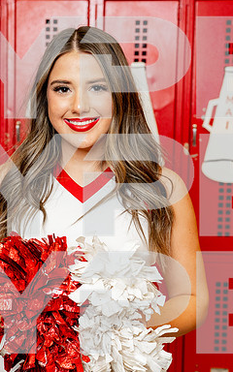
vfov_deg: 26.8
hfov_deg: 16.9
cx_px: 64
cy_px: 186
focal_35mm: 77
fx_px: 782
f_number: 4
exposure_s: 1/250
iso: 800
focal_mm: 50
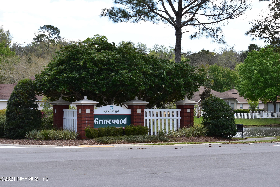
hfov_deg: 24.6
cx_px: 140
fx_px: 642
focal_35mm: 82
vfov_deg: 16.6
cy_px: 94
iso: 400
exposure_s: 1/250
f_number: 10
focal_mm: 55
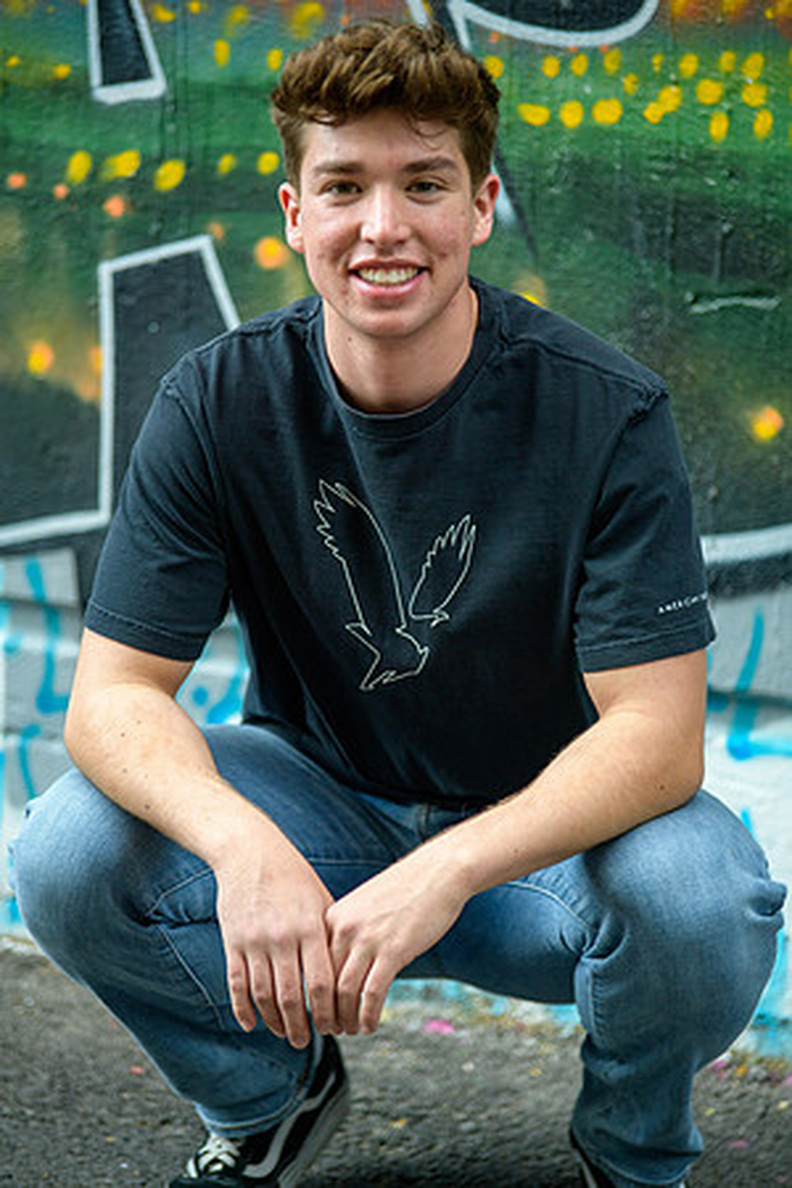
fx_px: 5115
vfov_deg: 13.2
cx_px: 396
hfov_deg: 8.9
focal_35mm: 155
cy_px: 594
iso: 250
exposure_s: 1/500
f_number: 2.8
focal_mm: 155
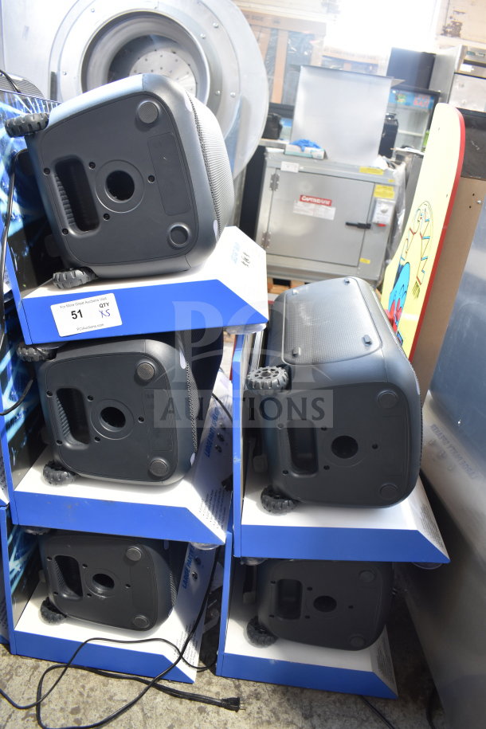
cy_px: 364
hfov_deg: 47.9
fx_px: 547
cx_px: 243
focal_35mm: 27
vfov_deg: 67.4
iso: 500
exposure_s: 1/30
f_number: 3.5
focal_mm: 18
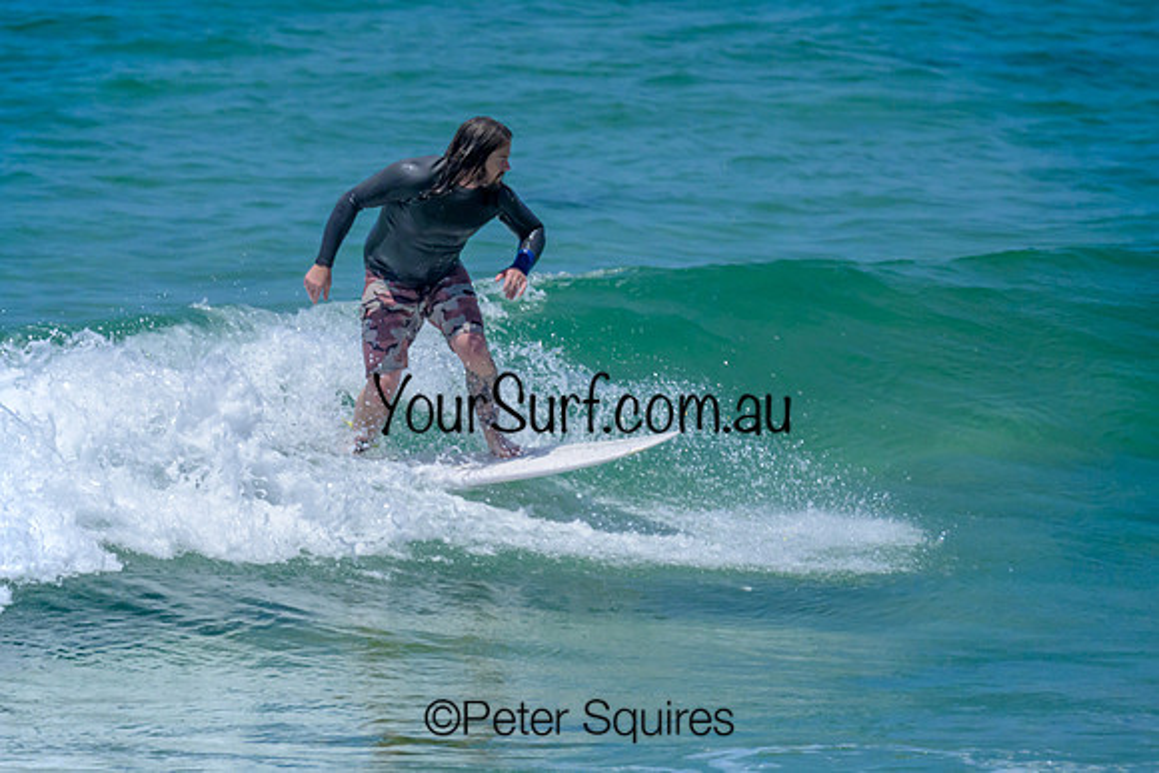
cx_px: 441
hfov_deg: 1.9
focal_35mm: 1089
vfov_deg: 1.3
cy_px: 360
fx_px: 35066
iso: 1400
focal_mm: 800
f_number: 6.3
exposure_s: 1/2000
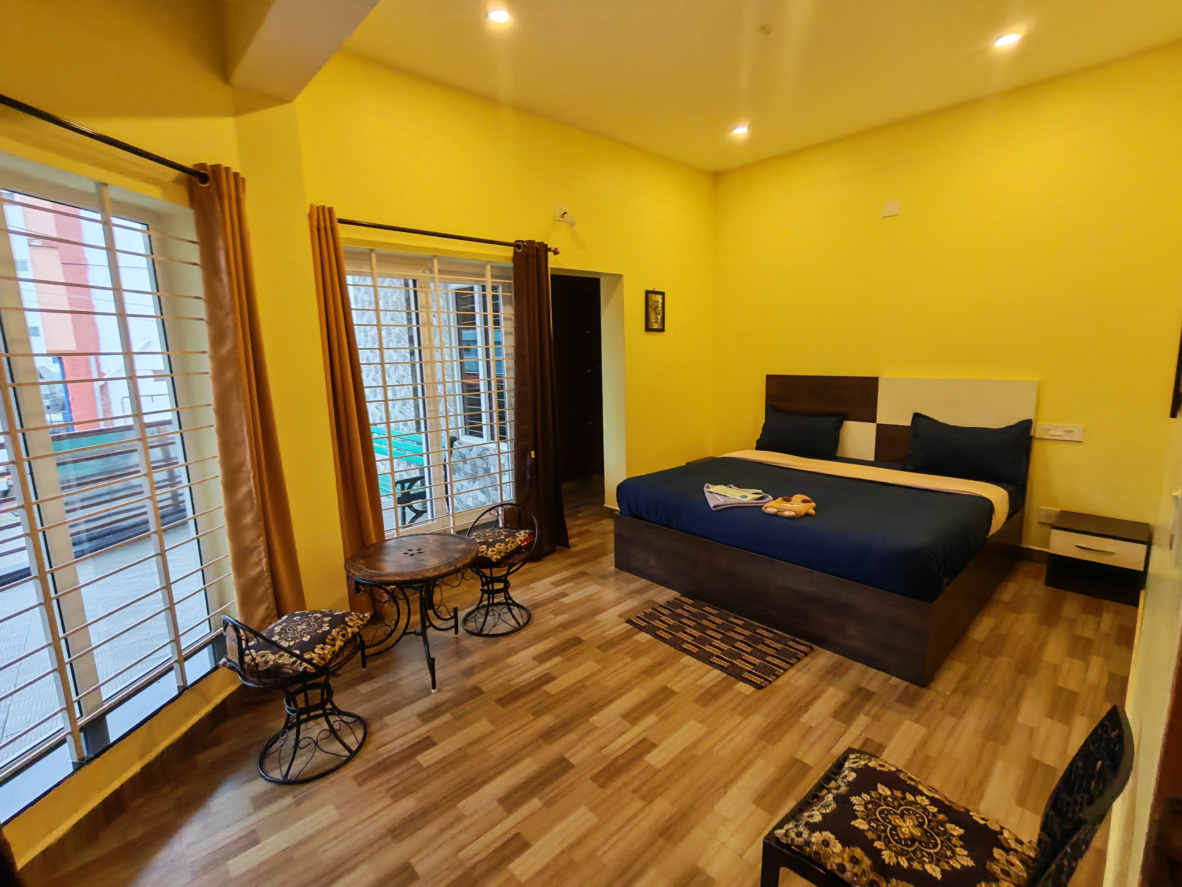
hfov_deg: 94.5
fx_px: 546
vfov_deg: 78.1
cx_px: 591
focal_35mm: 16
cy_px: 444
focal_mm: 1.96
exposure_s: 1/33
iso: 250
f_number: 2.2
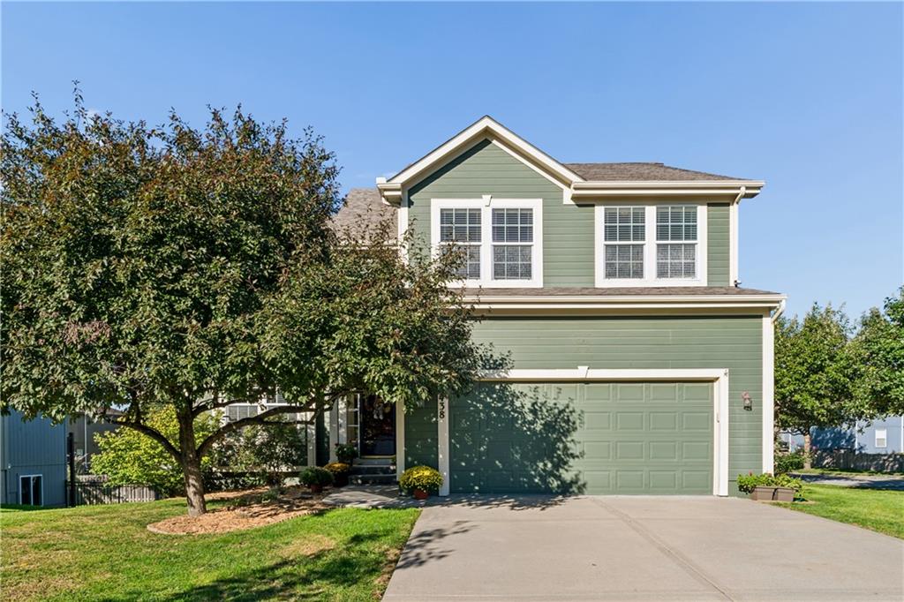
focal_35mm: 24
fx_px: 602
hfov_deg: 73.8
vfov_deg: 53.1
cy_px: 301
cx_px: 452
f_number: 22
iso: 100
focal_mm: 24
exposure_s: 1/13
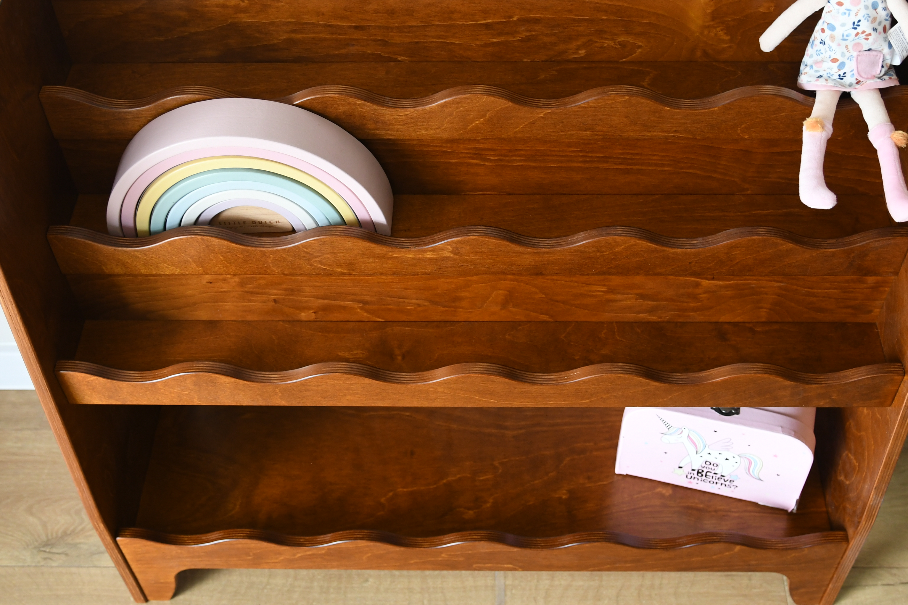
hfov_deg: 40.3
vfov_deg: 27.5
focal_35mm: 49
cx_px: 484
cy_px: 256
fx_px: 1236
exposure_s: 1/50
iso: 800
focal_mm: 24
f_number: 3.5
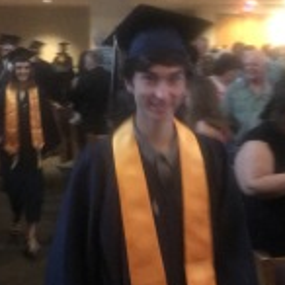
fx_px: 596
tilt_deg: -9.0
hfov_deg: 26.9
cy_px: 156
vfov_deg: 26.9
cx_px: 137
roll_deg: -0.4
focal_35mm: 64
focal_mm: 4.15
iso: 800
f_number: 2.2
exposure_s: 1/15
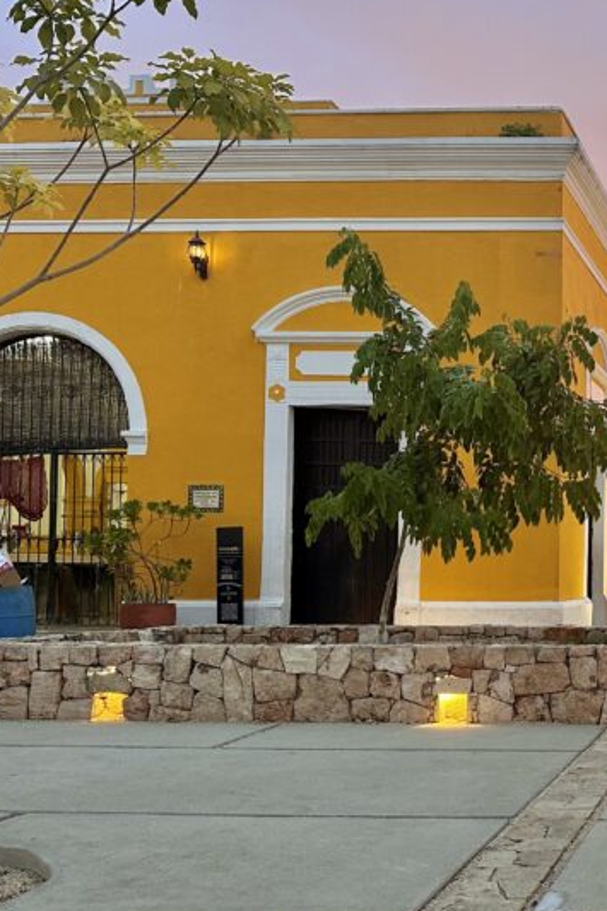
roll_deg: -0.6
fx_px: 1215
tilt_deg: +3.2
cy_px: 523
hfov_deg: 25.2
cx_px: 730
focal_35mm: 48
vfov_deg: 41.0
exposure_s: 1/60
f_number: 1.78
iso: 200
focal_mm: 6.86
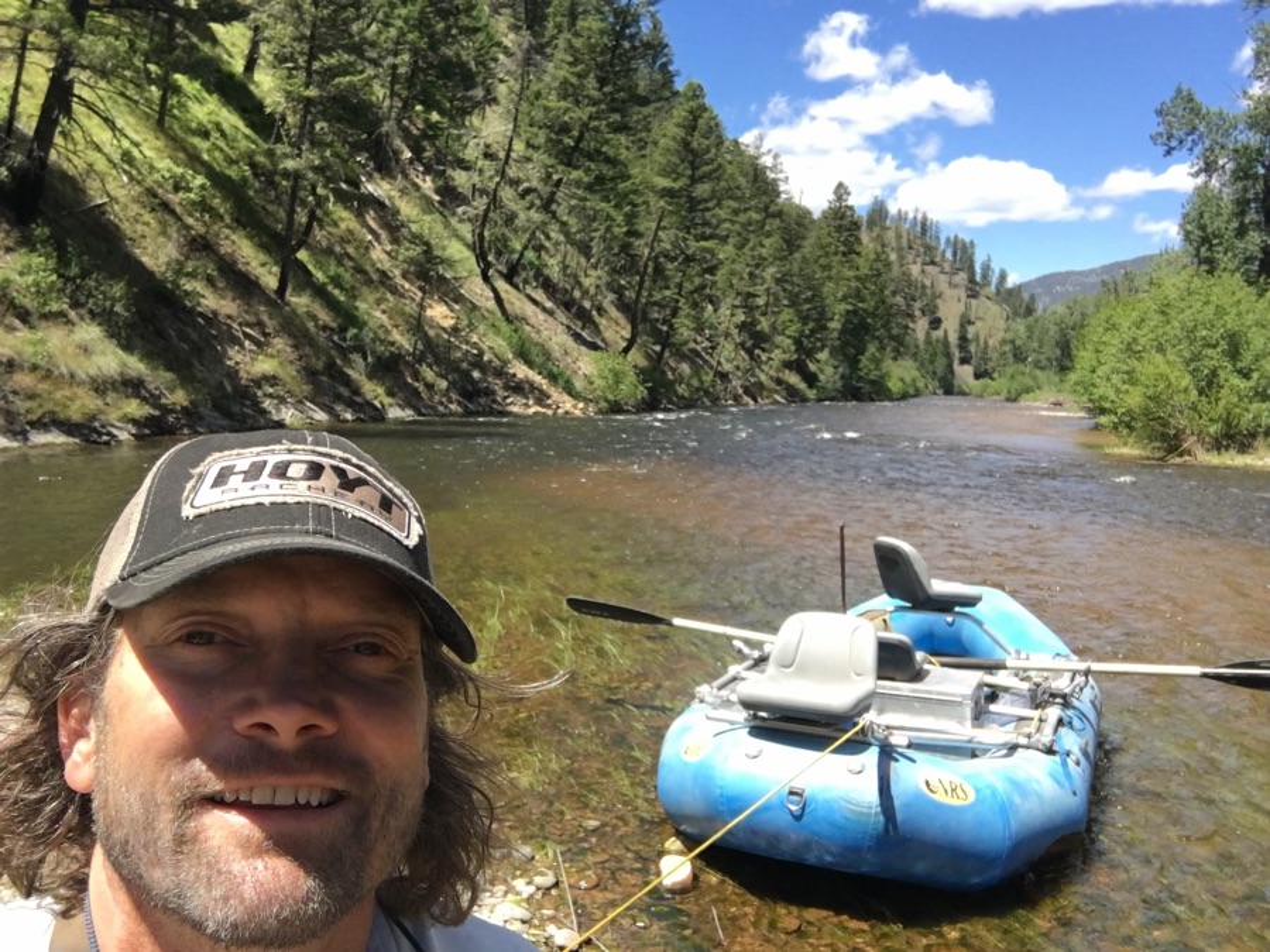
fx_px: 1137
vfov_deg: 45.4
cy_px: 476
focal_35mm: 31
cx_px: 635
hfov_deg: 58.4
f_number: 2.2
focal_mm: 2.65
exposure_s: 1/958
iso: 32
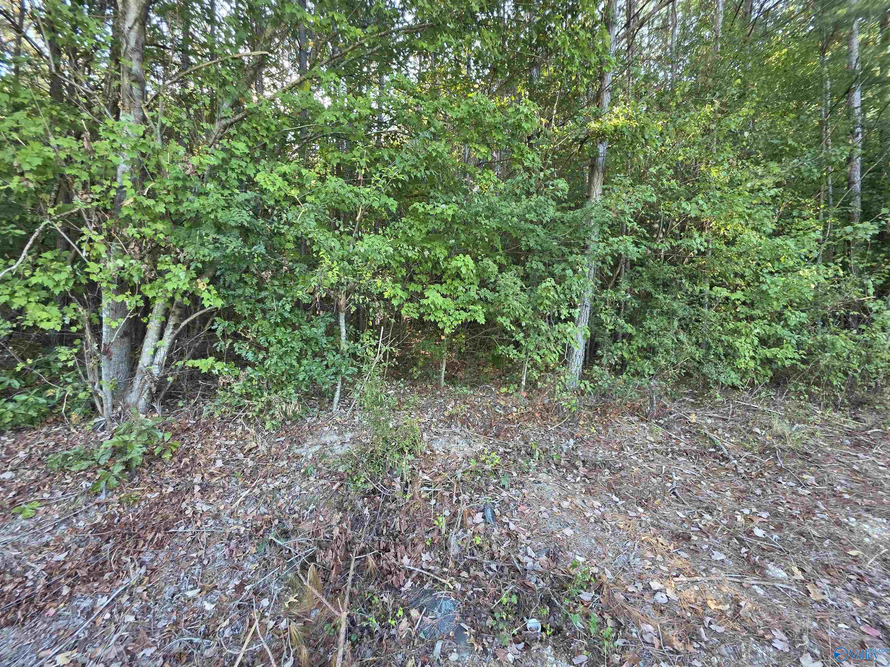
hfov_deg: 106.2
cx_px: 445
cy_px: 334
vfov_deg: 89.9
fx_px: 334
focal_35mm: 13
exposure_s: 1/120
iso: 125
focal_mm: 2.2
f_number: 1.9
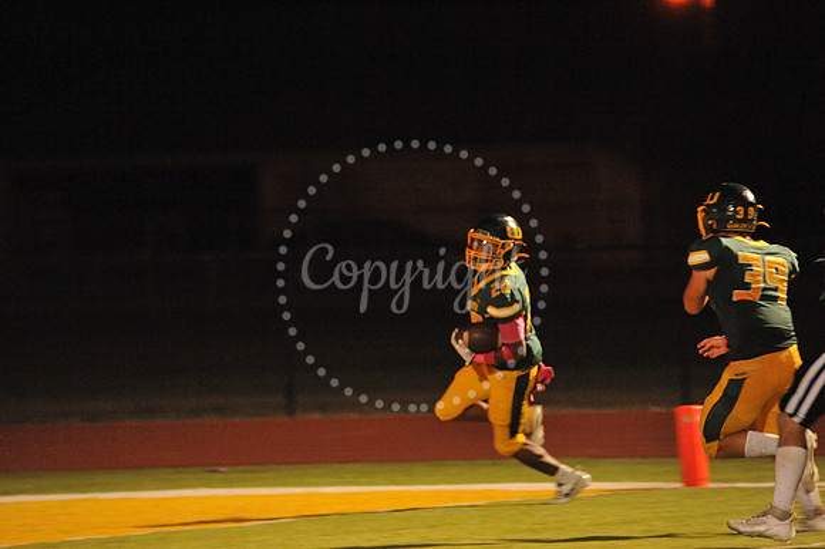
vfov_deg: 3.1
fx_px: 10306
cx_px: 412
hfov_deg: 4.6
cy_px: 274
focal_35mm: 450
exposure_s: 1/200
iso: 6400
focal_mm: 450
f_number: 6.3
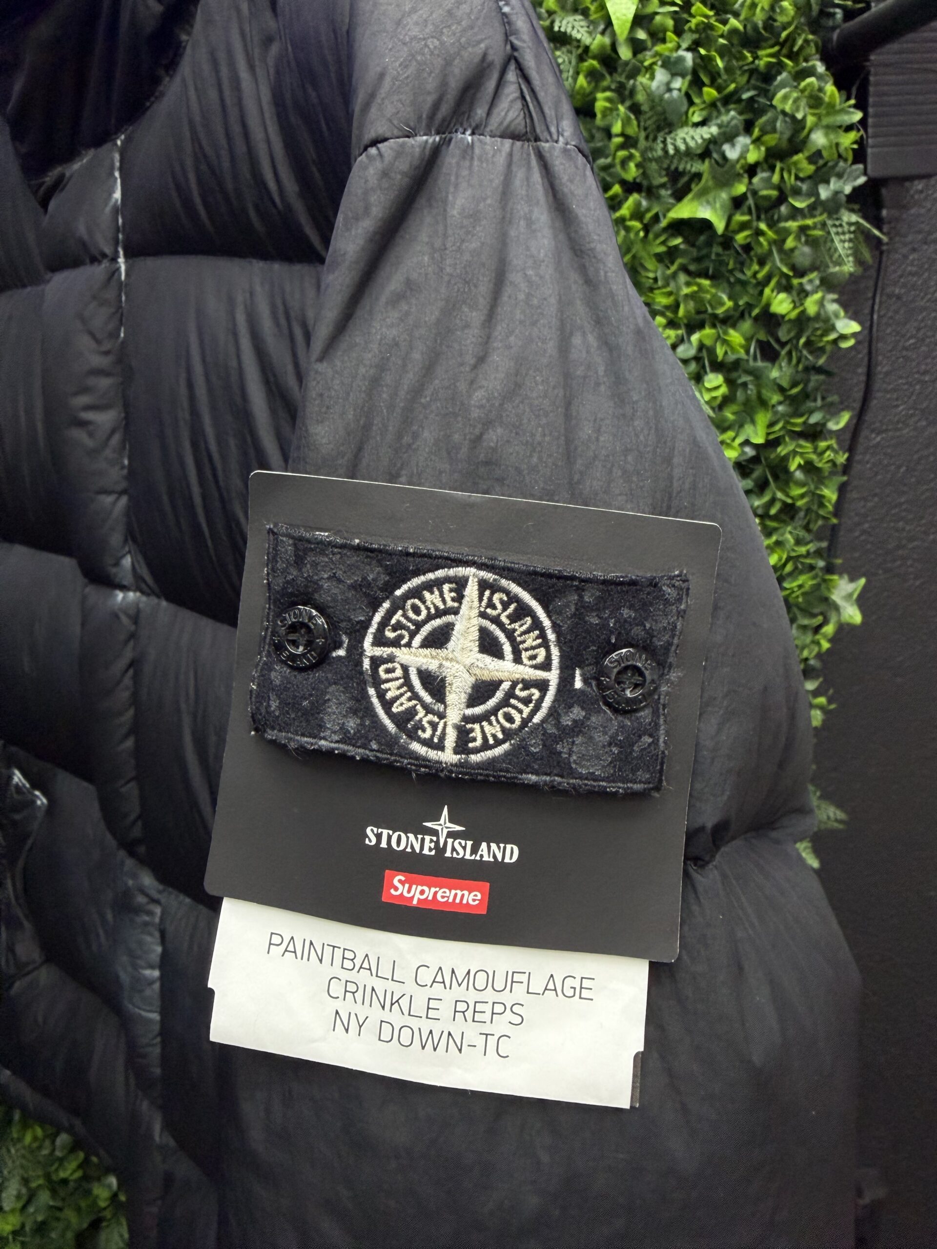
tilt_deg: -13.9
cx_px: 468
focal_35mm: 24
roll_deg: -0.4
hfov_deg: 56.8
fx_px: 866
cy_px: 624
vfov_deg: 71.6
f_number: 2.2
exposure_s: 1/84
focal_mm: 2.22
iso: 160
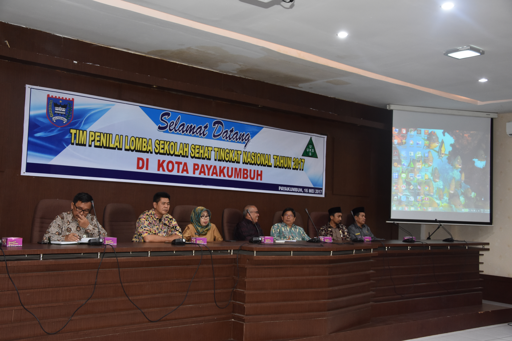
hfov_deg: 46.4
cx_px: 256
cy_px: 170
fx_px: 597
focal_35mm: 42
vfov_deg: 31.9
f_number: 4
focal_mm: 28
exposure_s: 1/60
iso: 1000
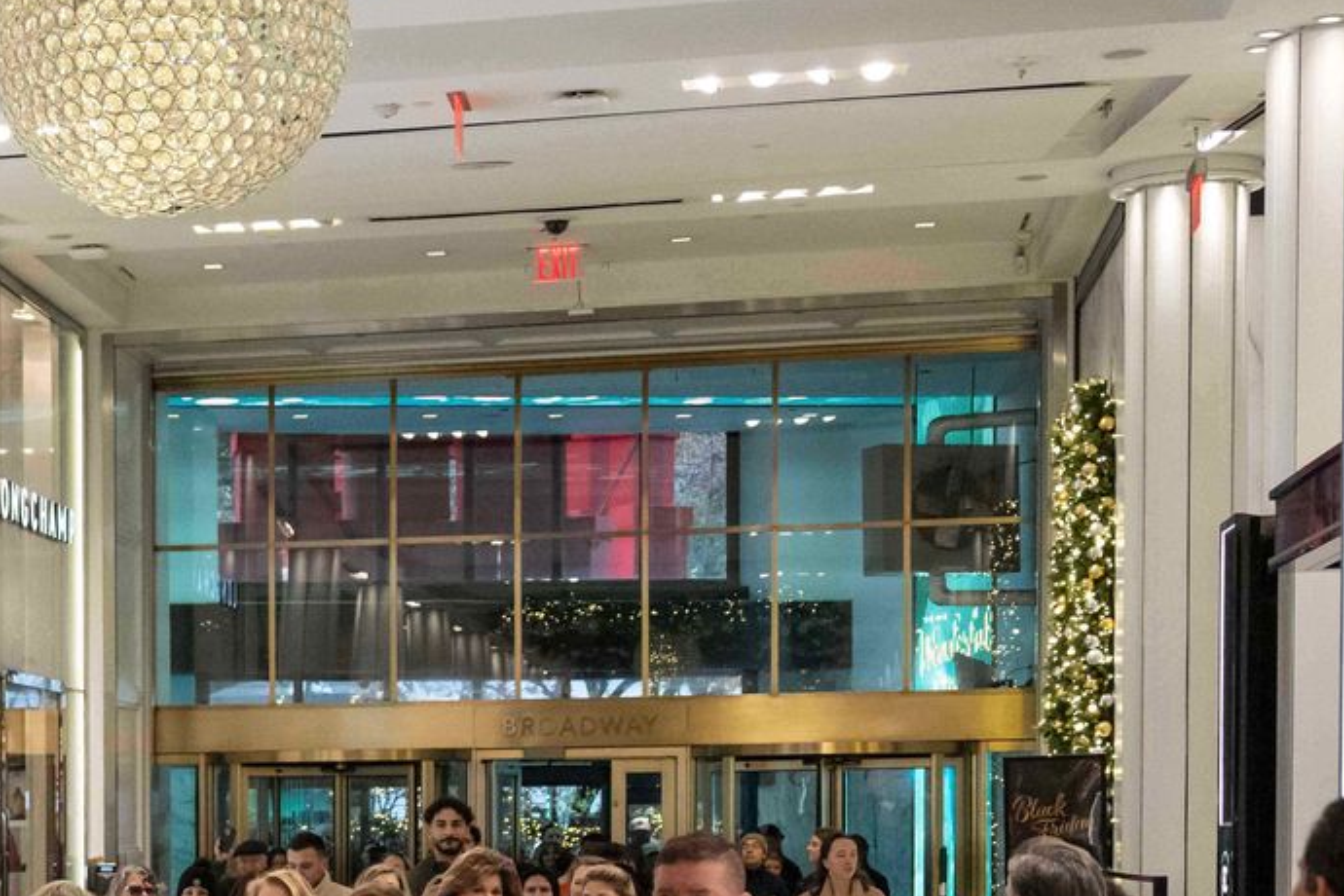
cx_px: -255
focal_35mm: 92
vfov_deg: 14.5
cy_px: 996
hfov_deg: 20.7
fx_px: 3434
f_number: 2.8
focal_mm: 31
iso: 4000
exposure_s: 1/2000
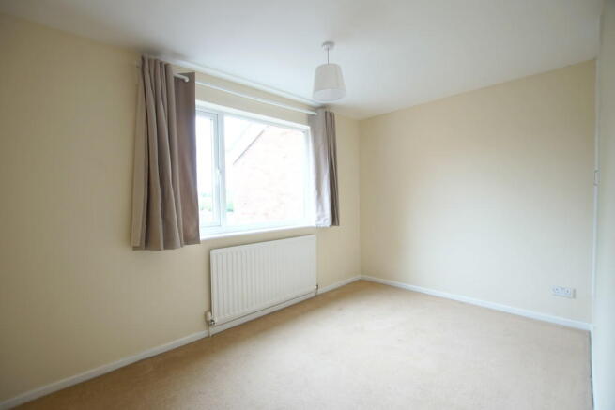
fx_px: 256
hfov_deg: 100.4
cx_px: 308
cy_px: 205
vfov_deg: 77.4
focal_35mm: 15
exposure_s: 1/60
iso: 200
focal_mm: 10
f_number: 3.5
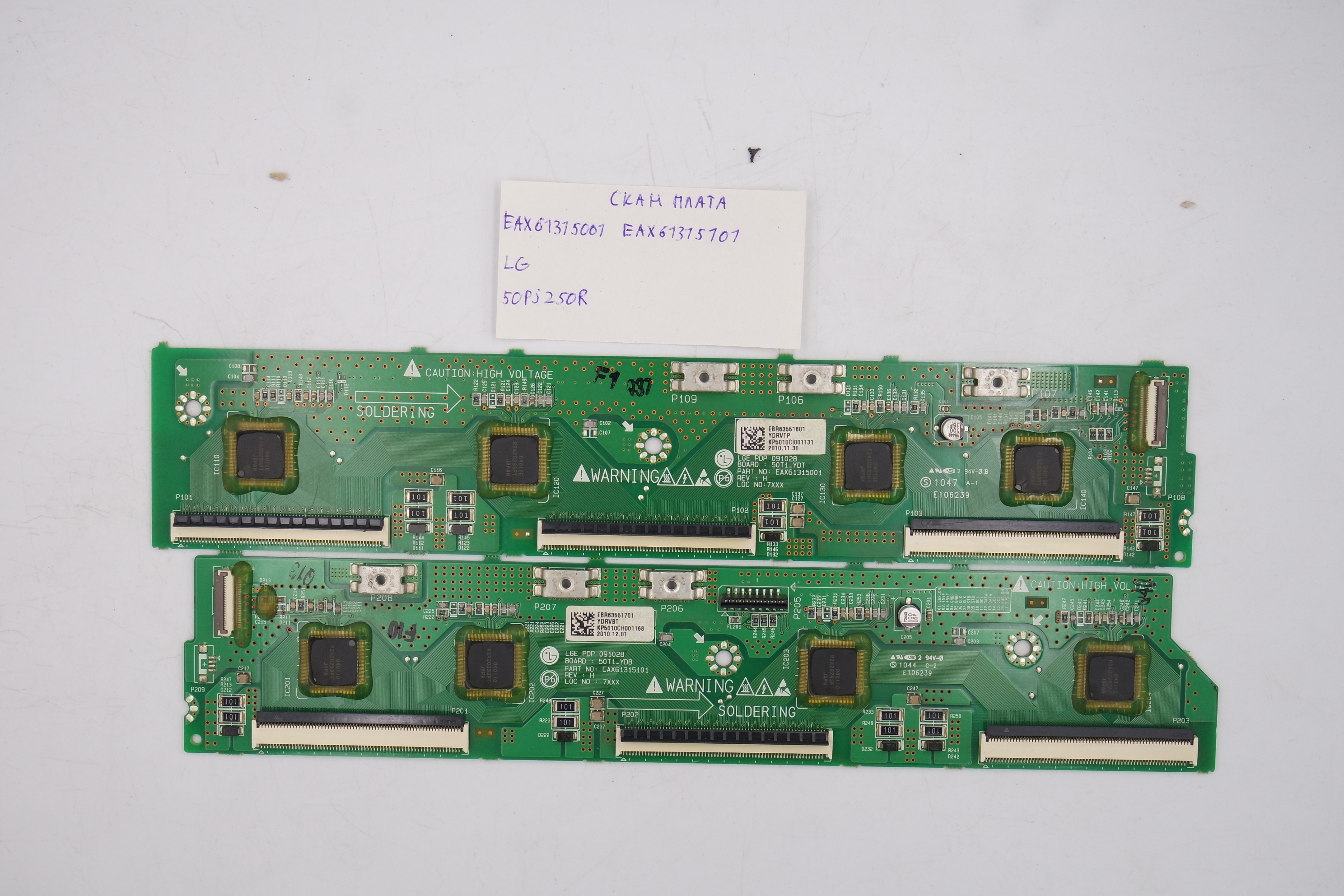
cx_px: 672
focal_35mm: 48
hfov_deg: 41.1
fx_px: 1792
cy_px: 448
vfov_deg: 28.1
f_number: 4.5
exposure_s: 1/125
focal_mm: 18
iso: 160
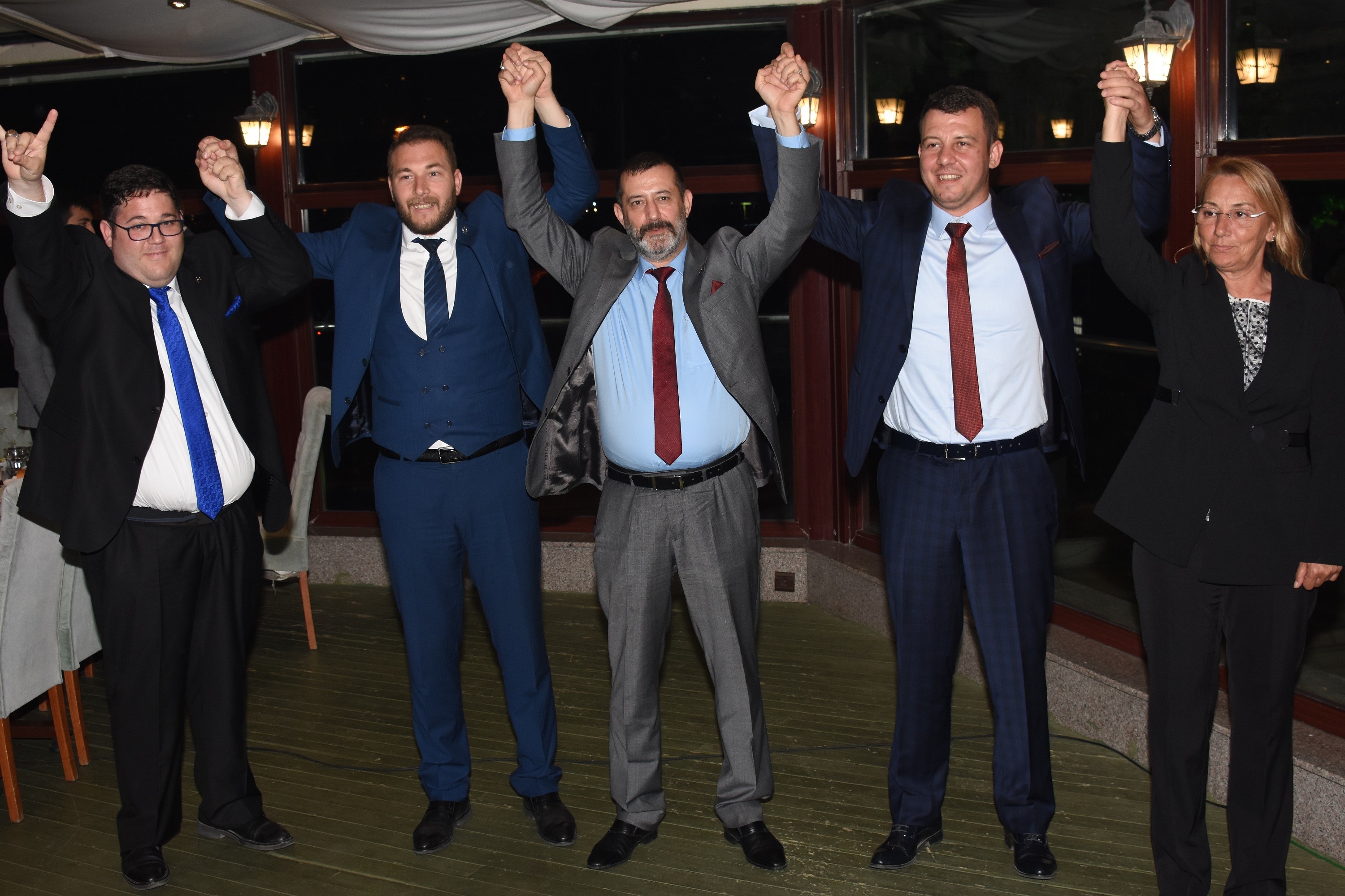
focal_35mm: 42
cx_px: 672
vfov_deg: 31.9
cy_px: 448
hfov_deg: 46.4
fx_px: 1569
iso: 640
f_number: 6.3
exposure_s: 1/60
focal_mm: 28
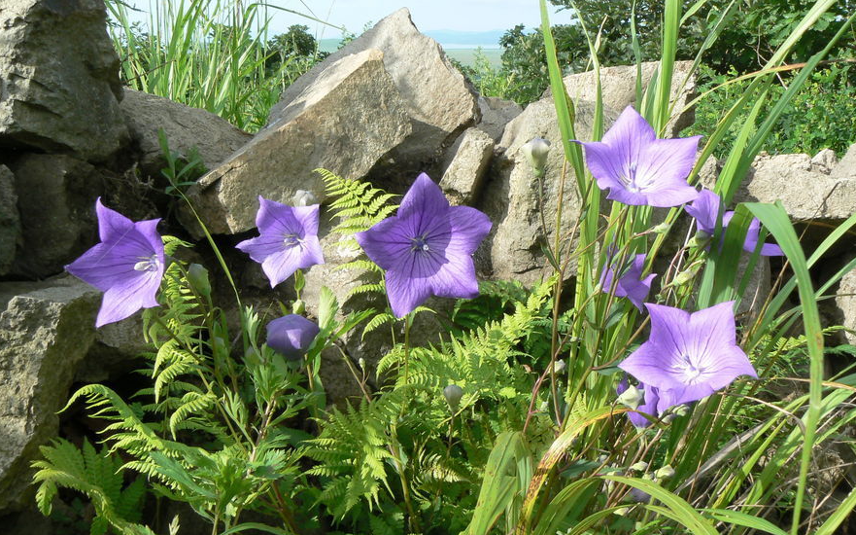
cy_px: 281
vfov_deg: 32.7
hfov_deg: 50.4
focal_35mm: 39
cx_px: 432
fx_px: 910
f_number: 8
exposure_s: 1/125
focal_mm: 6
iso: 80
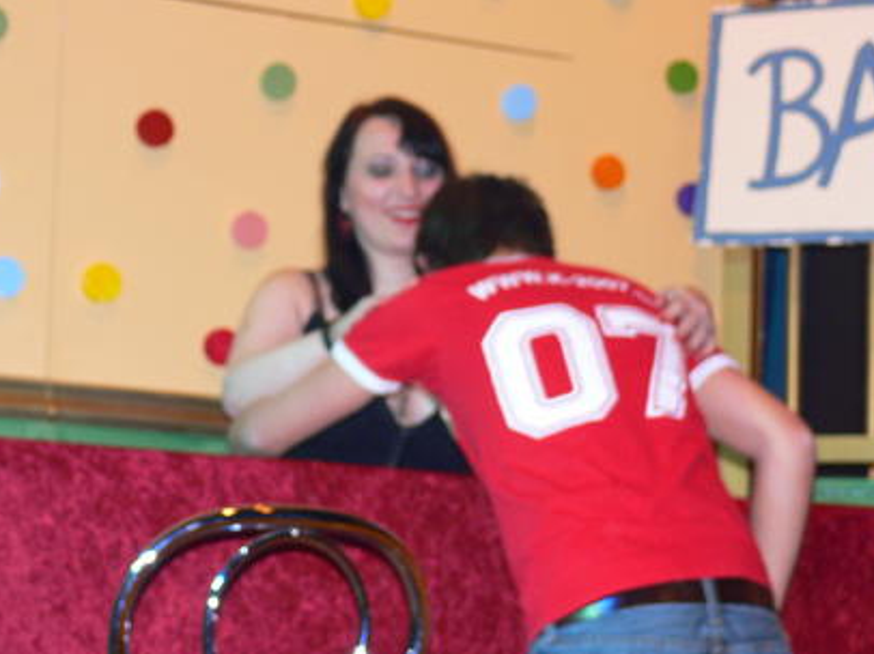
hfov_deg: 18.4
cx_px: 439
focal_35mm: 107
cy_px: 275
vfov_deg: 13.8
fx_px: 2700
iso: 160
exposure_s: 1/30
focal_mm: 19.4
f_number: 3.2
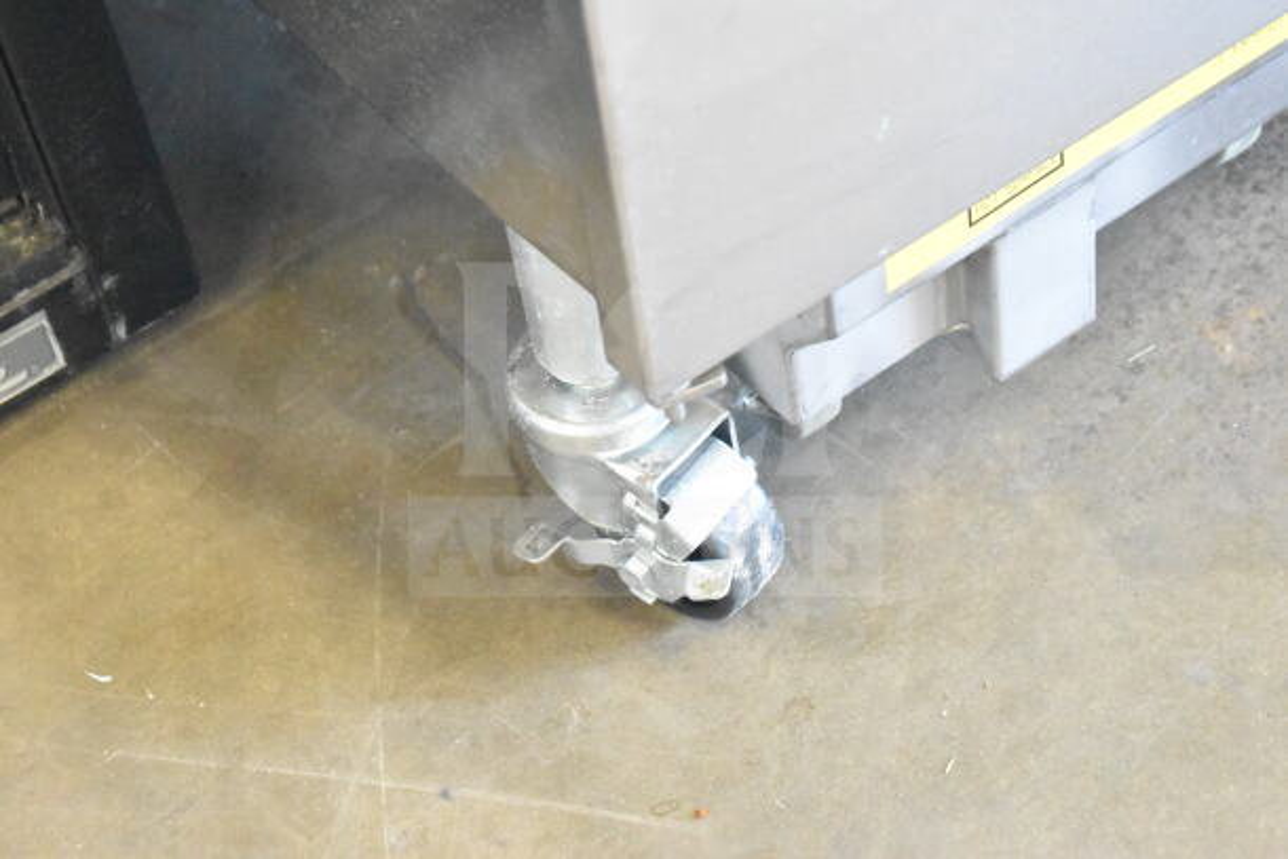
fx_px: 2952
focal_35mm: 82
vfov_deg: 16.6
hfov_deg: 24.6
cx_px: 644
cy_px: 430
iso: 18000
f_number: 5.6
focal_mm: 55
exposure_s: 1/100
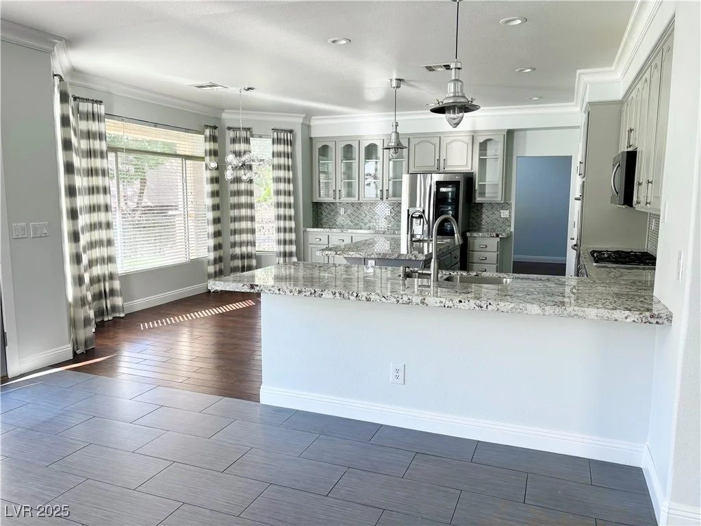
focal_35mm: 26
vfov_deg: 53.1
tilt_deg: -7.9
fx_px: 527
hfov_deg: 67.3
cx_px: 350
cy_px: 263
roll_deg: -0.5
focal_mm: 5.96
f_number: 1.6
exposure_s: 1/133
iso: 40
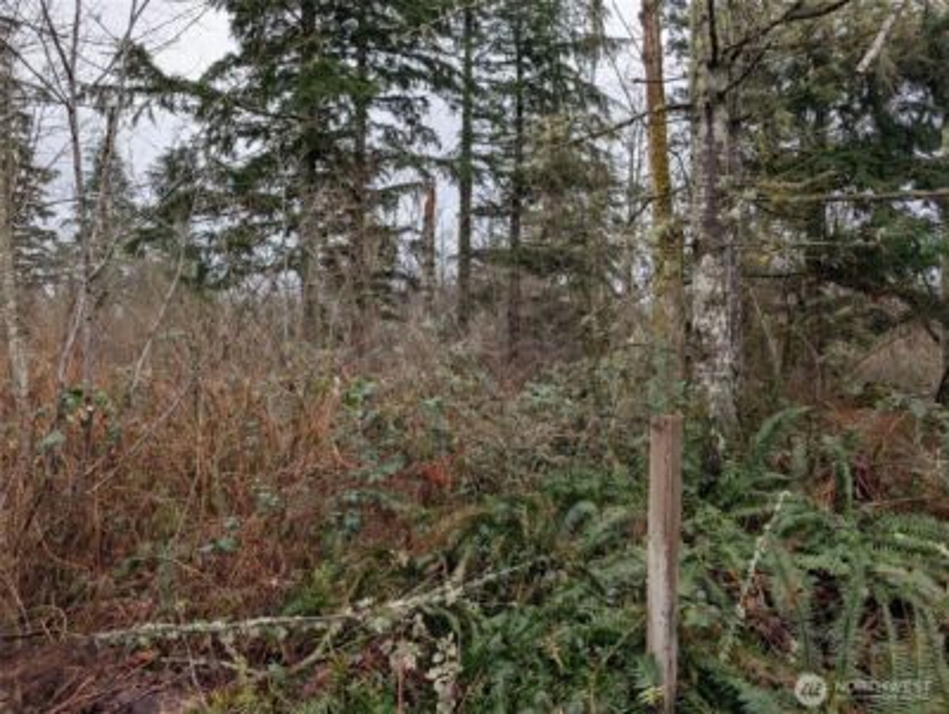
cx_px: 474
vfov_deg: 56.9
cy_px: 357
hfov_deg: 71.5
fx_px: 659
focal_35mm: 24
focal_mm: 6.9
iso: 21
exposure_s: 1/483
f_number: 1.68
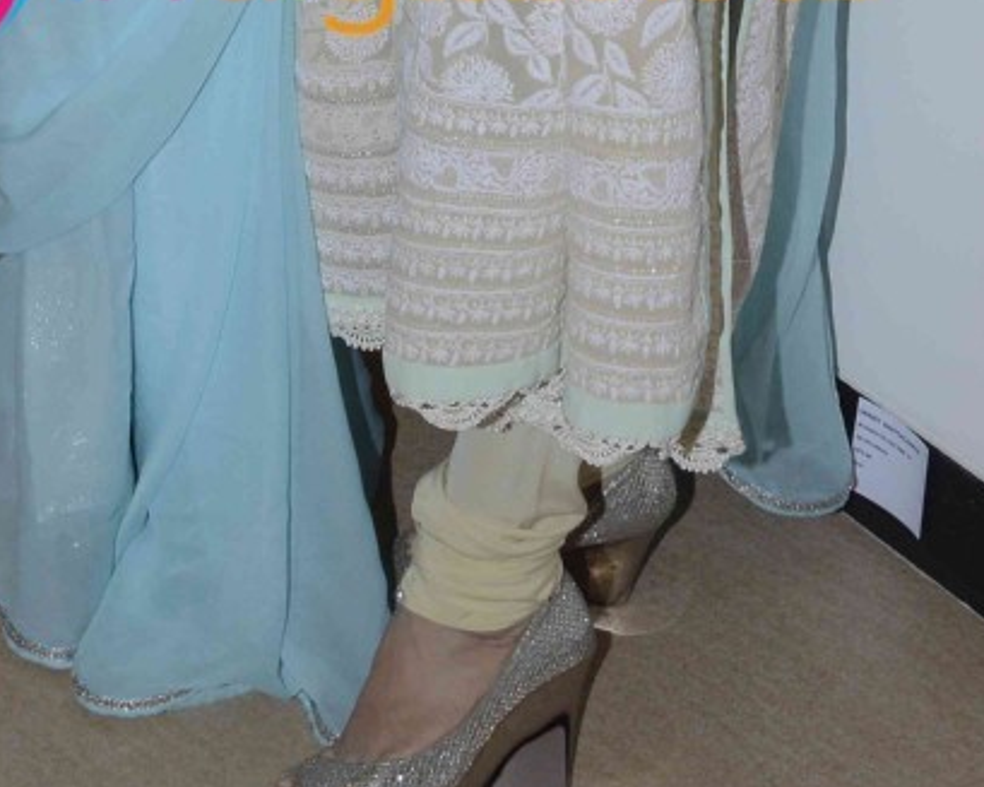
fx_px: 3166
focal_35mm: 109
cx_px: 368
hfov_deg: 17.6
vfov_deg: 12.5
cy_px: -768
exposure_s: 1/200
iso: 400
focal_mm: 21
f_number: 10
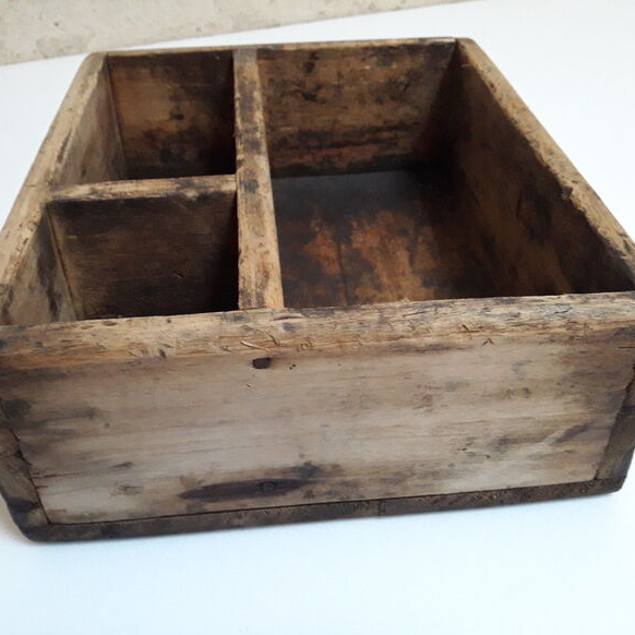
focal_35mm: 34
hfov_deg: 48.4
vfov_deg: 48.4
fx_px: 706
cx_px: 309
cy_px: 326
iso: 320
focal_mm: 3.7
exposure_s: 1/17
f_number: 1.9
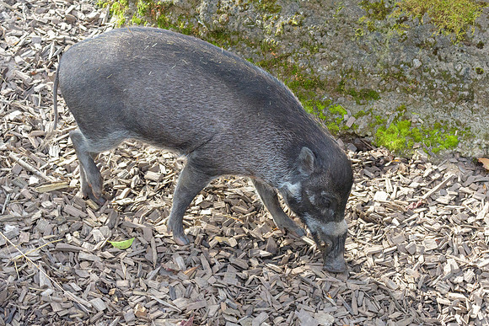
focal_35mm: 118
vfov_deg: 11.6
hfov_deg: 17.3
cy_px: 195
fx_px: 1604
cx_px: 287
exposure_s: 1/800
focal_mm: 80
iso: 1800
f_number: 8
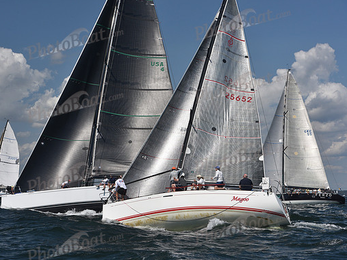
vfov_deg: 19.1
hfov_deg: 25.3
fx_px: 772
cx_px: 159
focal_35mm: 77
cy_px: 131
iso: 250
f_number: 8
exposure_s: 1/1000
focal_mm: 70
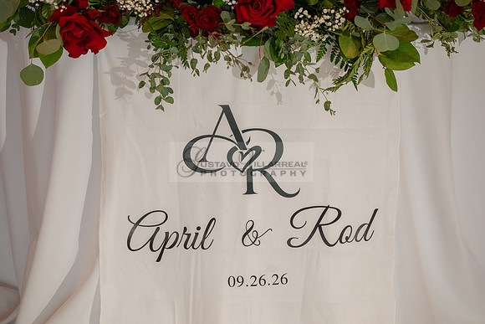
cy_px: 162
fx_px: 1186
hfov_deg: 23.1
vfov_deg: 15.5
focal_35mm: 88
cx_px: 242
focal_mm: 88
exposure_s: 1/80
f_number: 4
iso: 1000
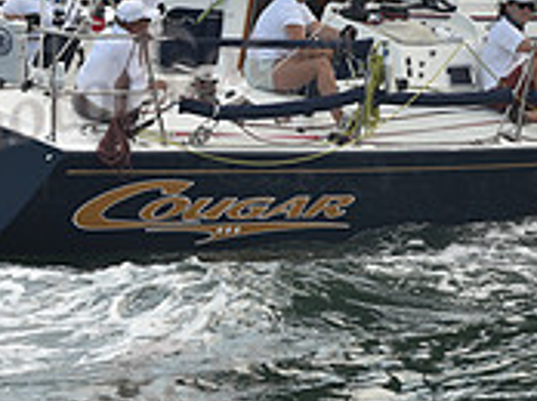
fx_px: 3486
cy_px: -116
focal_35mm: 225
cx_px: 515
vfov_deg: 6.5
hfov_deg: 8.8
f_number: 5.6
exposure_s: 1/800
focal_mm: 70
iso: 250
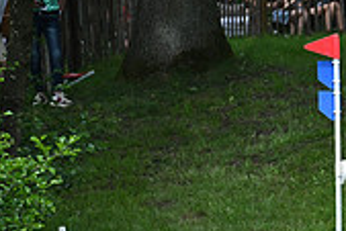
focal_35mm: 685
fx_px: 6589
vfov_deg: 2.0
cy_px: 140
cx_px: 573
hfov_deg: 3.0
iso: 320
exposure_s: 1/1250
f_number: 3.5
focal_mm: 200
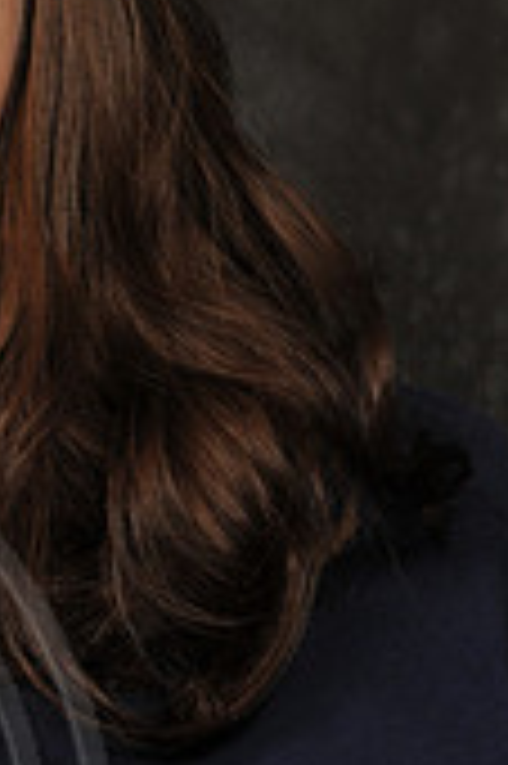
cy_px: 117
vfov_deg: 5.8
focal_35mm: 358
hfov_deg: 3.8
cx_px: -223
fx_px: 7593
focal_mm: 70
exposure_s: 1/100
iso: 200
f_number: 7.1
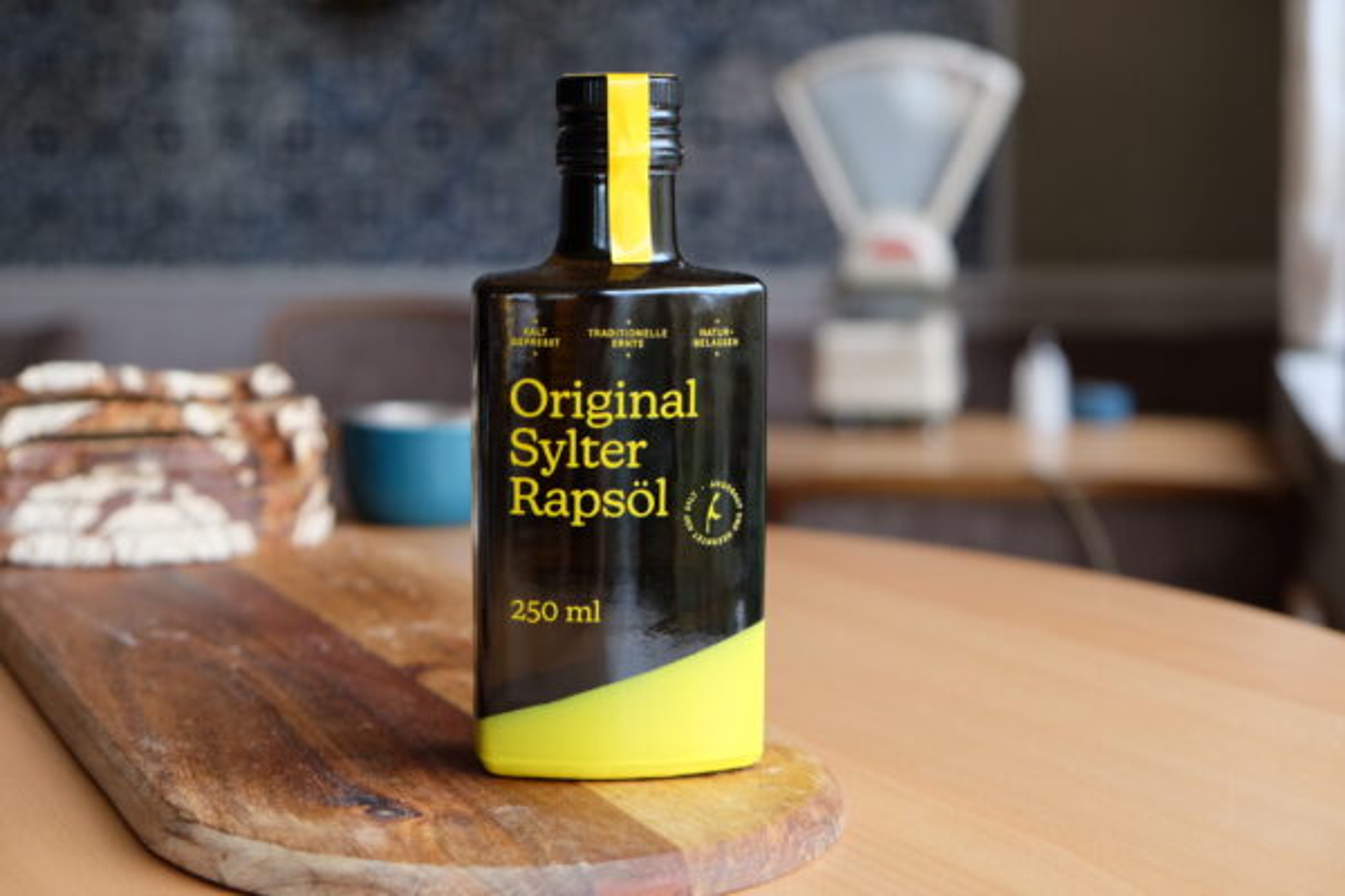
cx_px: 672
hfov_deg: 33.9
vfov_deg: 23.0
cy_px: 448
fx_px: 2204
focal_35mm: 59
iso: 800
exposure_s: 1/30
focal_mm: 39
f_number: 4
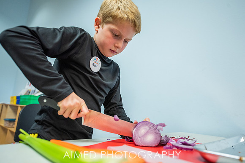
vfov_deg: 53.2
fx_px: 163
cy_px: 82
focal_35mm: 24
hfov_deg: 73.7
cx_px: 122
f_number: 2.8
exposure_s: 1/200
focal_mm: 24
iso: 1000
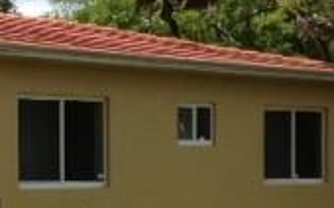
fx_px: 1201
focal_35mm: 132
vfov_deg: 9.9
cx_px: -189
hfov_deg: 14.6
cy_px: 198
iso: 50
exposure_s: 1/1427
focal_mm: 4.13
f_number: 2.4
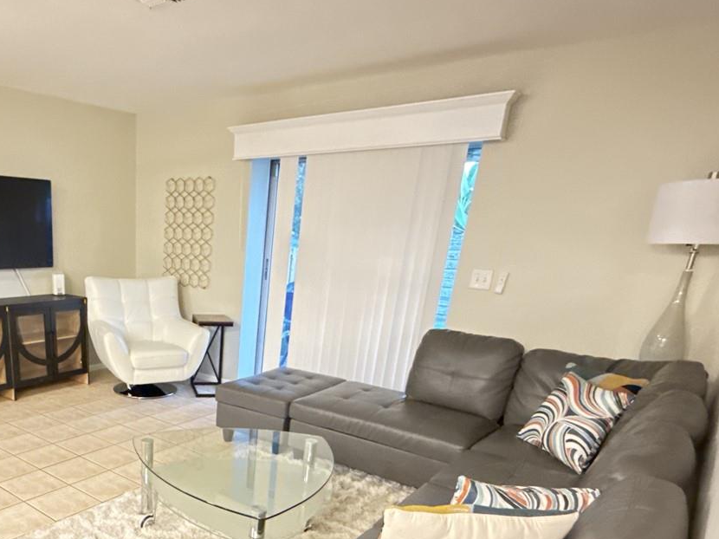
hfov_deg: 61.3
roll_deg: -1.3
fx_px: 561
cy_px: 439
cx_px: 170
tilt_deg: -19.8
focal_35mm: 27
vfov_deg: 48.1
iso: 2000
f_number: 2.2
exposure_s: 1/30
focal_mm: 2.22
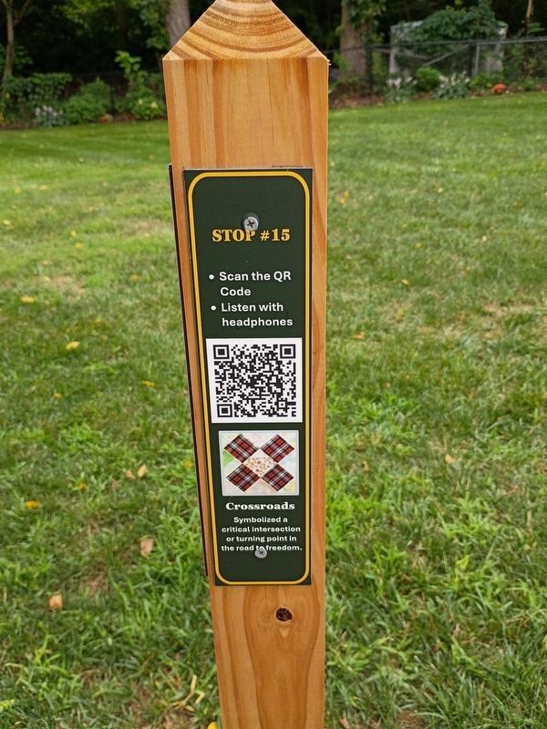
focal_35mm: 29
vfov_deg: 61.7
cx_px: 274
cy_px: 364
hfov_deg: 48.2
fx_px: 611
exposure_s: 1/127
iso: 100
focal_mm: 4.27
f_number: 1.8
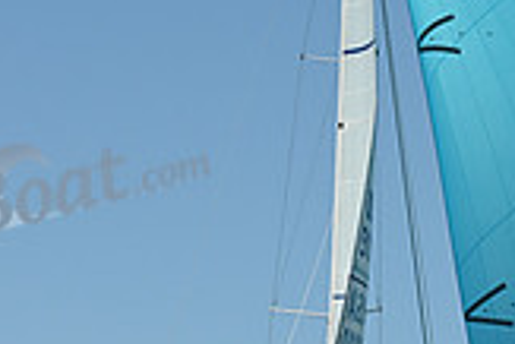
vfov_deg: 5.5
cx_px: 374
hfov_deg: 8.3
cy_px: 331
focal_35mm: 249
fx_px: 3565
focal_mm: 70
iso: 320
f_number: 9
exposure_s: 1/1000
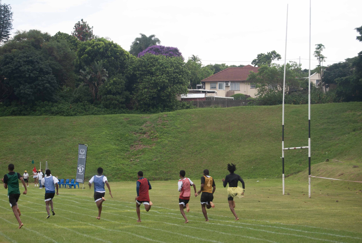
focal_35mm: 82
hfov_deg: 24.6
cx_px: 181
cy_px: 122
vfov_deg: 16.6
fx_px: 831
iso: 100
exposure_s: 1/160
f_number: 5.6
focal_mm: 55
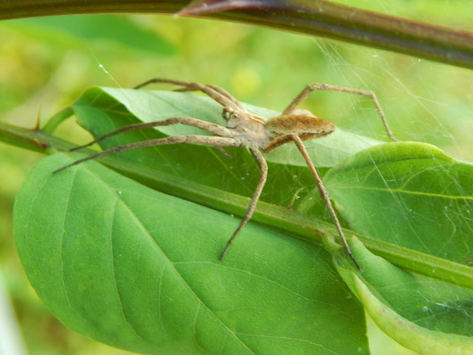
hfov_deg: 16.4
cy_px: 172
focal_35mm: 120
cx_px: 237
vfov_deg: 12.3
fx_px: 1640
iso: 125
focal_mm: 15.3
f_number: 4.3
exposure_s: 1/50
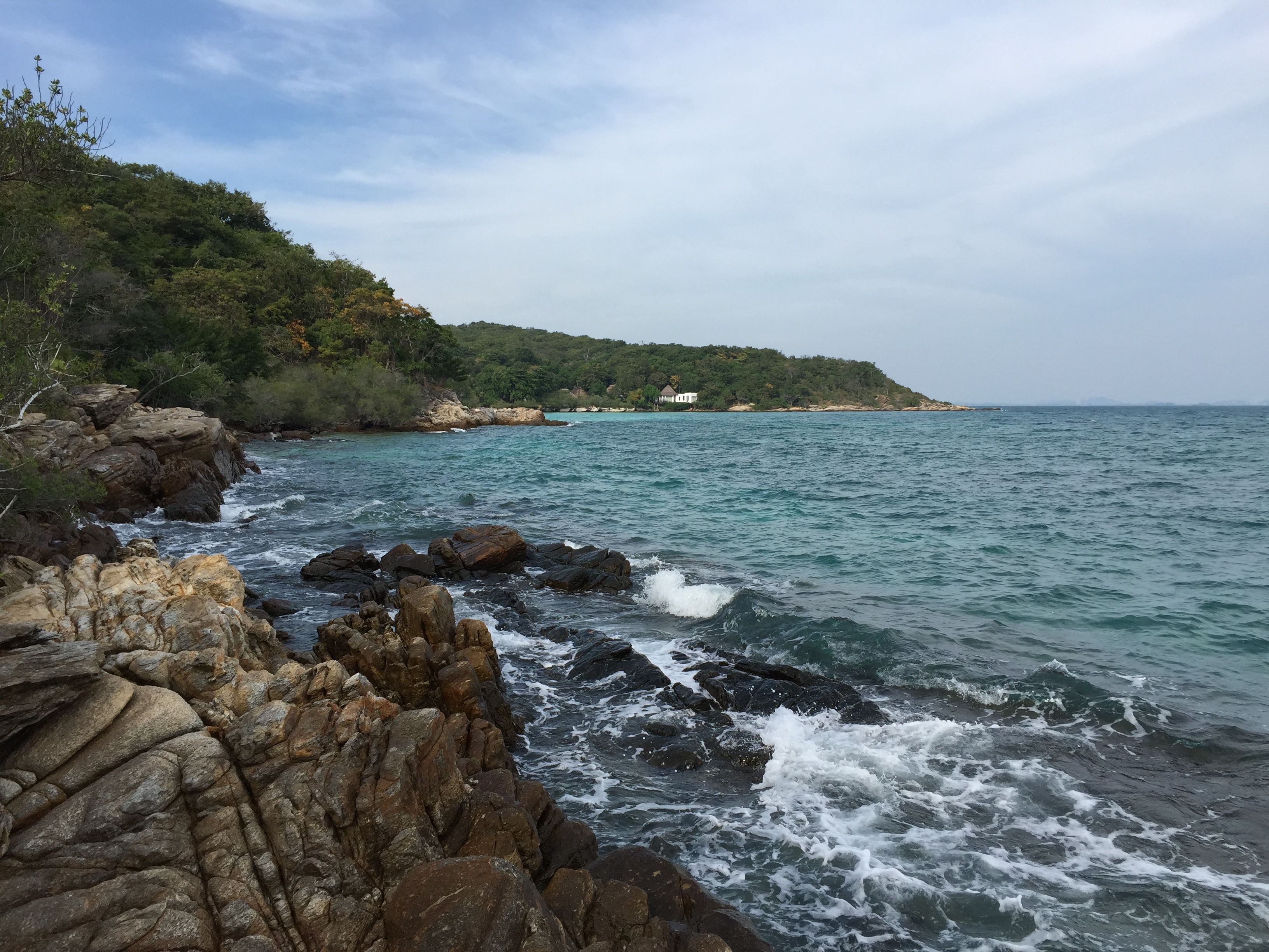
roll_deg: -0.6
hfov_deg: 61.7
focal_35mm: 29
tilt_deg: -3.6
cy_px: 476
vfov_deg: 48.2
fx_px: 1063
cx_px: 634
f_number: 2.2
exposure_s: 1/1883
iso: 32
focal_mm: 4.15
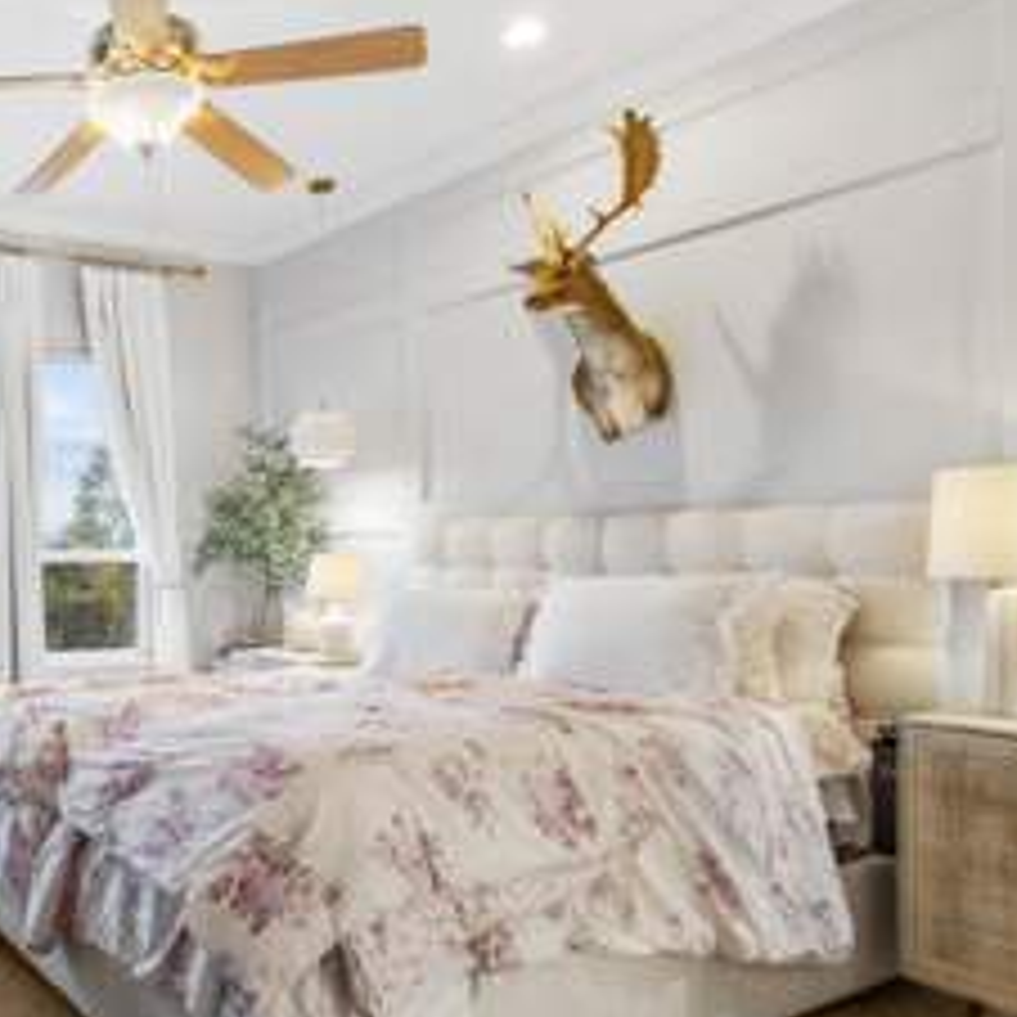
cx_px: 68
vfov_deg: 57.4
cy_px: 551
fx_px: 927
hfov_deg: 49.8
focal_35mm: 28
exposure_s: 1/1.67
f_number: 8
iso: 320
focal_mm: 15.5
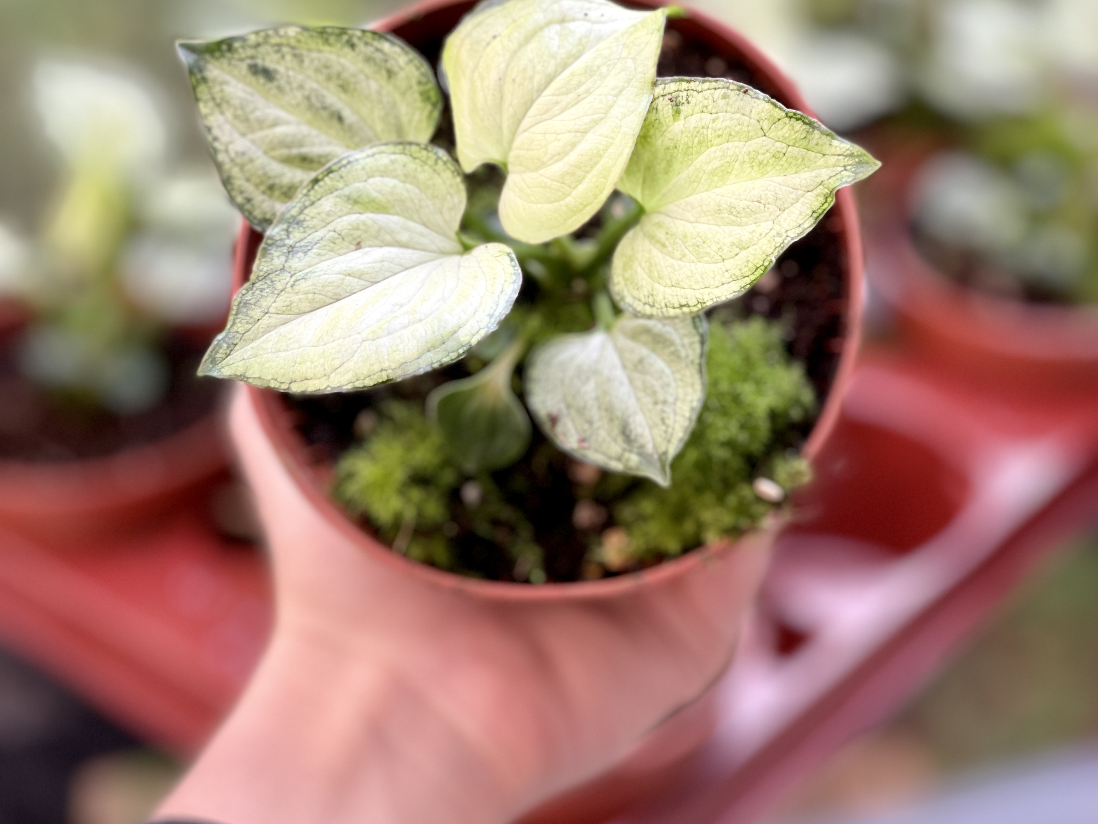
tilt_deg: -37.0
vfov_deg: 17.2
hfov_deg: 22.8
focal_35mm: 86
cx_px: 551
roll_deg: -0.1
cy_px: 346
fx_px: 2728
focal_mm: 7.5
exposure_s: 1/121
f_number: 2.2
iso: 40
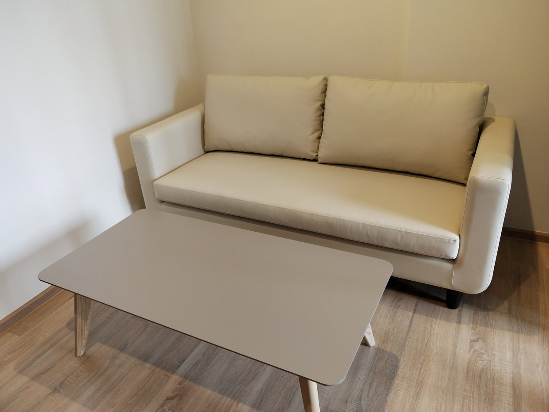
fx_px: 476
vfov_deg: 46.8
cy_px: 206
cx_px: 274
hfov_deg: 60.0
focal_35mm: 30
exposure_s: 1/50
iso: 161
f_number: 1.8
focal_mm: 3.95
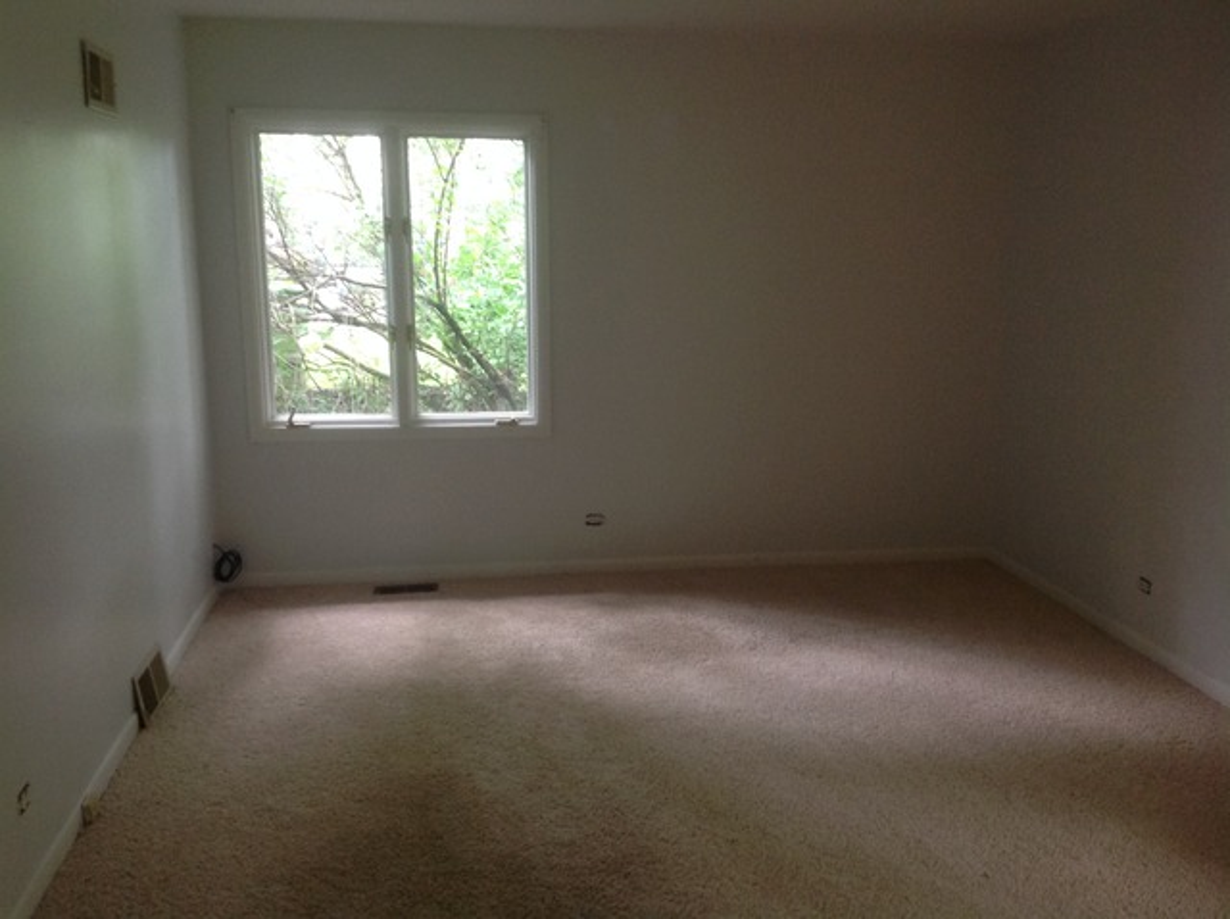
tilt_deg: -10.6
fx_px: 1242
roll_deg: -0.3
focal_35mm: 35
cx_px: 615
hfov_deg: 52.7
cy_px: 460
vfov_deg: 40.6
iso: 160
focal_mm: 4.28
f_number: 2.4
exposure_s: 1/15
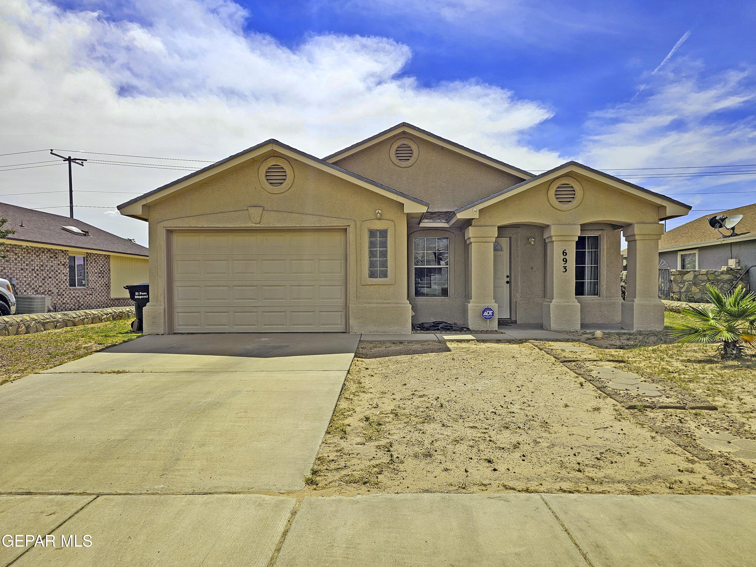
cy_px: 284
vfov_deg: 58.9
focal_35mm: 23
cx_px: 378
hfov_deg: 73.9
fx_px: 502
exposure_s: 1/2300
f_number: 1.7
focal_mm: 6.3
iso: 10
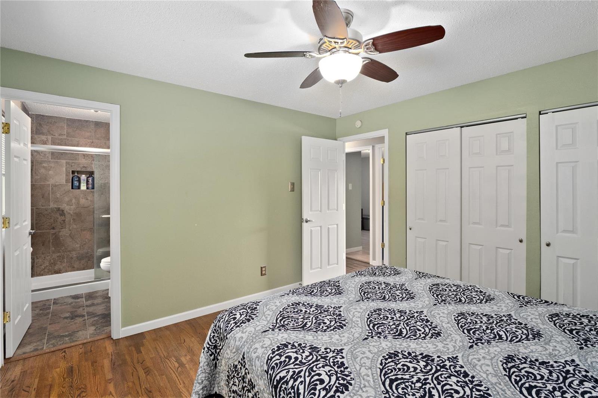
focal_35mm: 16
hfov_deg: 96.7
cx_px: 299
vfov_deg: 73.7
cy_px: 199
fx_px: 266
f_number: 8
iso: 1600
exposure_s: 1/3
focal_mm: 8
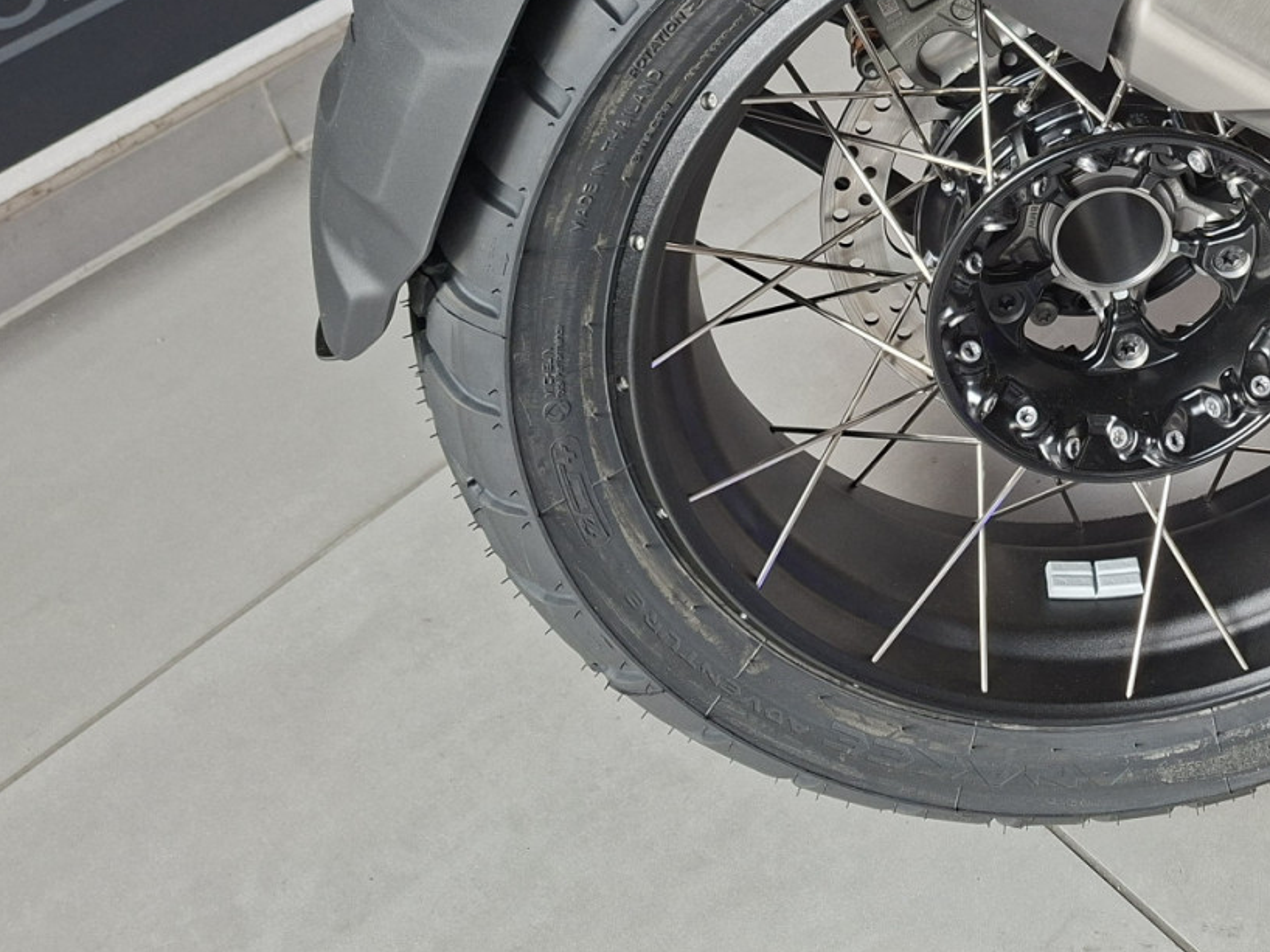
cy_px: 26
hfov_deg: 39.7
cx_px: 1088
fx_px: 1650
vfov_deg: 30.2
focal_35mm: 45
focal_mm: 5.54
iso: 125
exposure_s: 1/120
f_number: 1.8
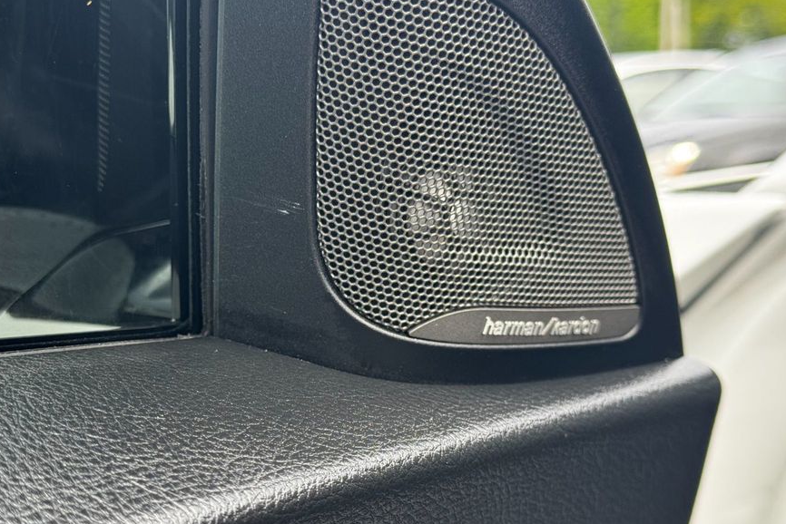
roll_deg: +1.8
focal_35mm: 59
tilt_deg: -7.4
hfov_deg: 33.8
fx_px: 1289
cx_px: 324
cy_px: 302
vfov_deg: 23.0
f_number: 1.78
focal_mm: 6.76
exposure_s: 1/358
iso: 64
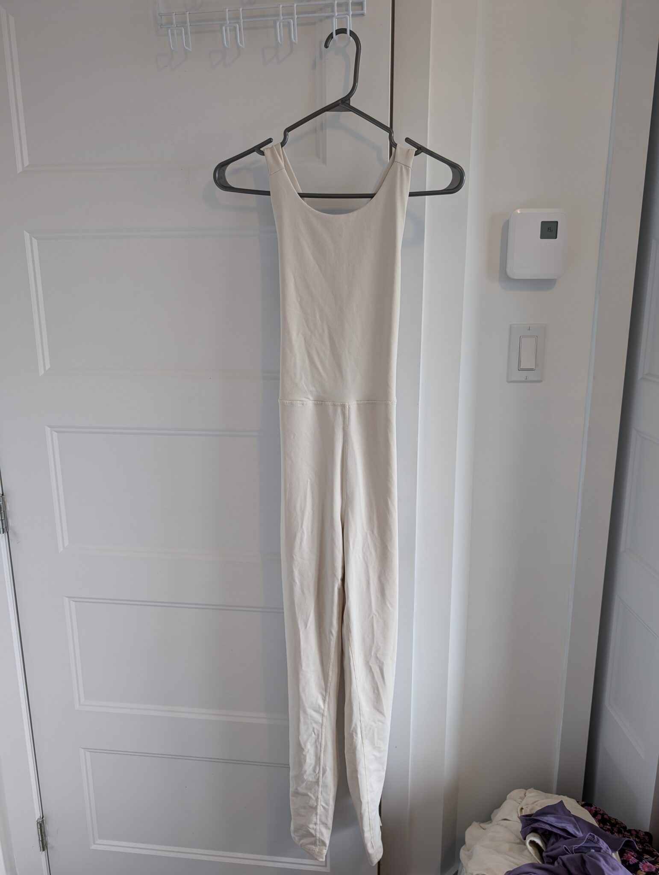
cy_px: 438
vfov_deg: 71.5
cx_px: 330
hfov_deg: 56.9
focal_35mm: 24
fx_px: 608
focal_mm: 6.9
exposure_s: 1/30
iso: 31
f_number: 1.68
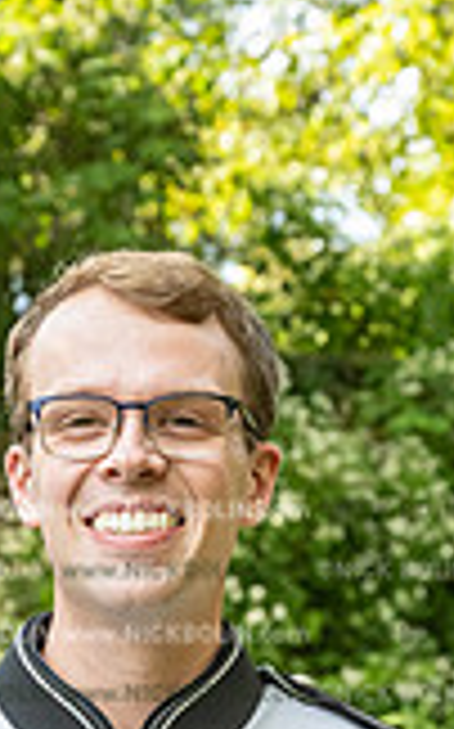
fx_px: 2915
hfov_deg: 8.9
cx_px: 103
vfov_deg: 13.7
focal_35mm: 147
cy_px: 940
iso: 1000
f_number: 5.6
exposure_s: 1/640
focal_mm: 52
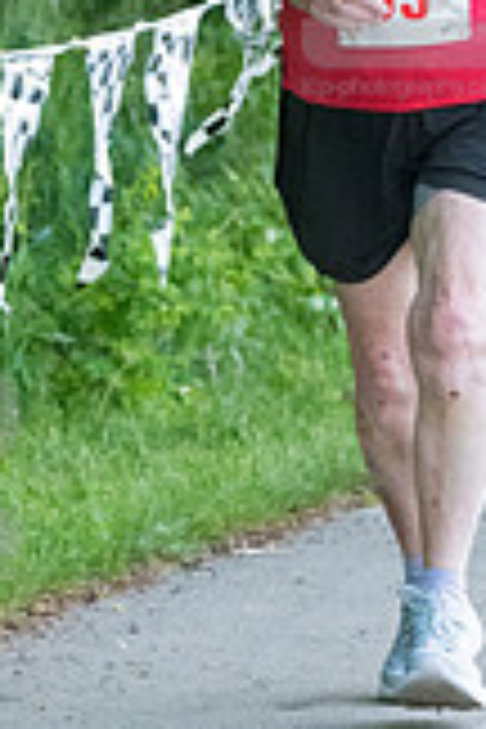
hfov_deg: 2.2
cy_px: -27
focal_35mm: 626
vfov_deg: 3.3
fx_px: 12676
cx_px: 407
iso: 4000
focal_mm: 150
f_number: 5.6
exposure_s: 1/1600
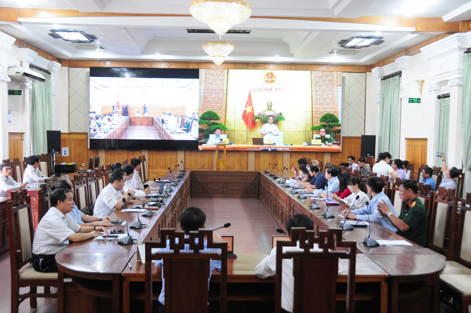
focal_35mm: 39
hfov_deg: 49.6
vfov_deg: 34.1
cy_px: 156
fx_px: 510
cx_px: 236
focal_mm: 26
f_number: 4
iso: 800
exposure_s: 1/50
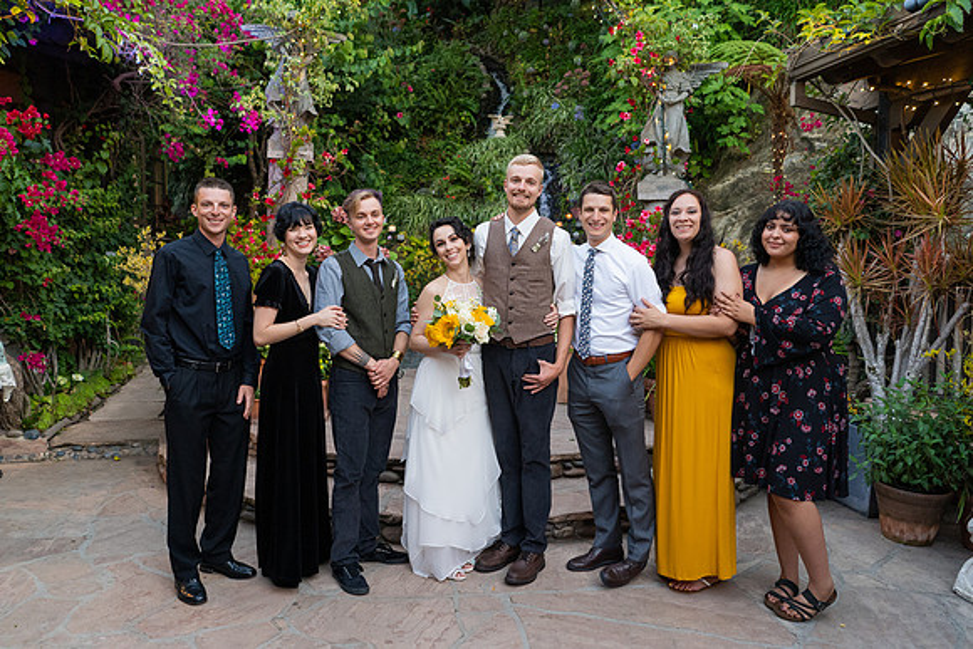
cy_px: 324
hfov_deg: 65.5
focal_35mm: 28
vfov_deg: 46.4
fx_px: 757
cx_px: 486
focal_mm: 28
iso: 500
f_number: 3.2
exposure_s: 1/250
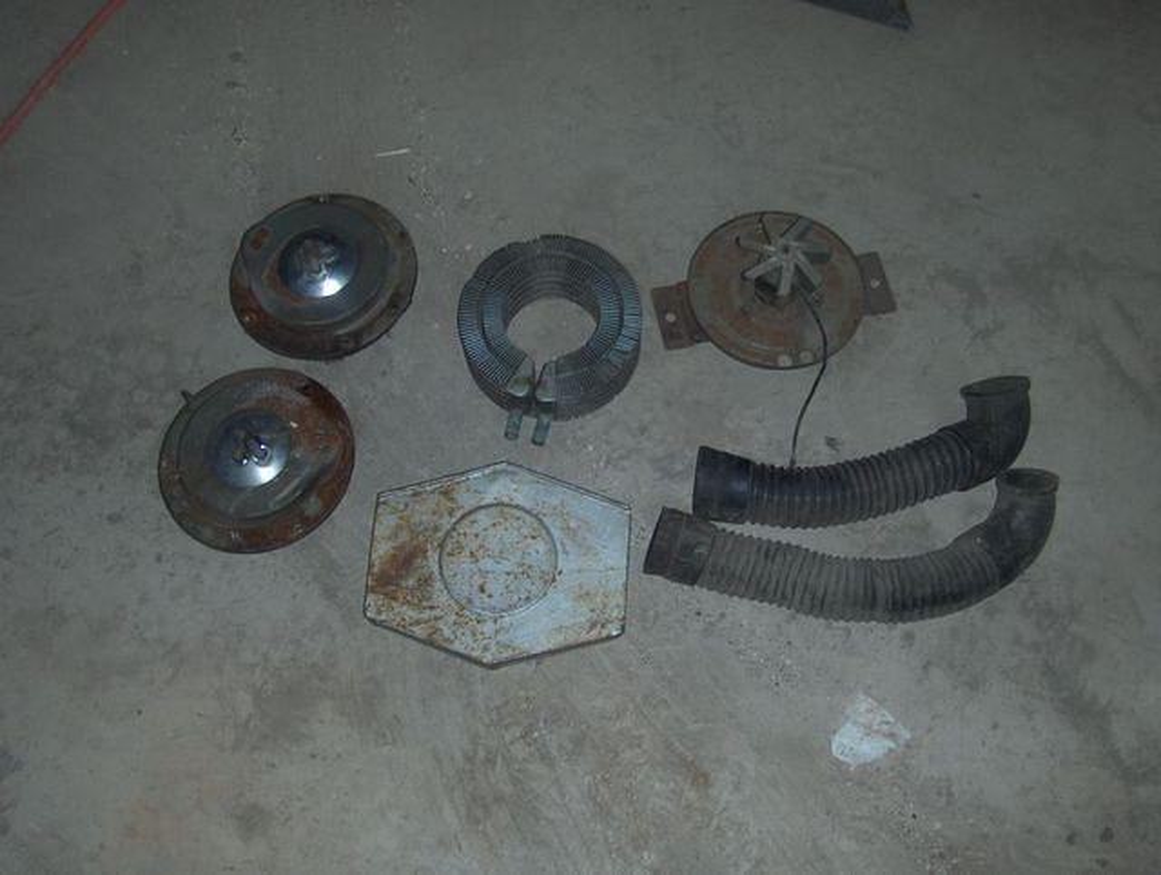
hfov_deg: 45.7
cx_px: 580
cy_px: 438
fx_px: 1377
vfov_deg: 35.2
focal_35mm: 41
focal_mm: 6.5
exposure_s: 1/60
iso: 100
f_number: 3.5
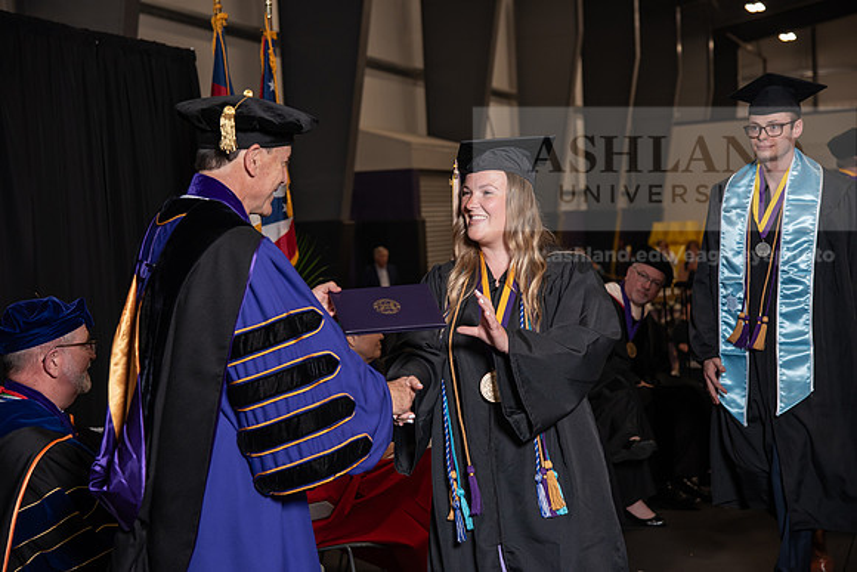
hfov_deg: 26.0
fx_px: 1857
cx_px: 428
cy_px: 286
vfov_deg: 17.5
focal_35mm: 78
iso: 1000
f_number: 5
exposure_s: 1/200
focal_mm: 78
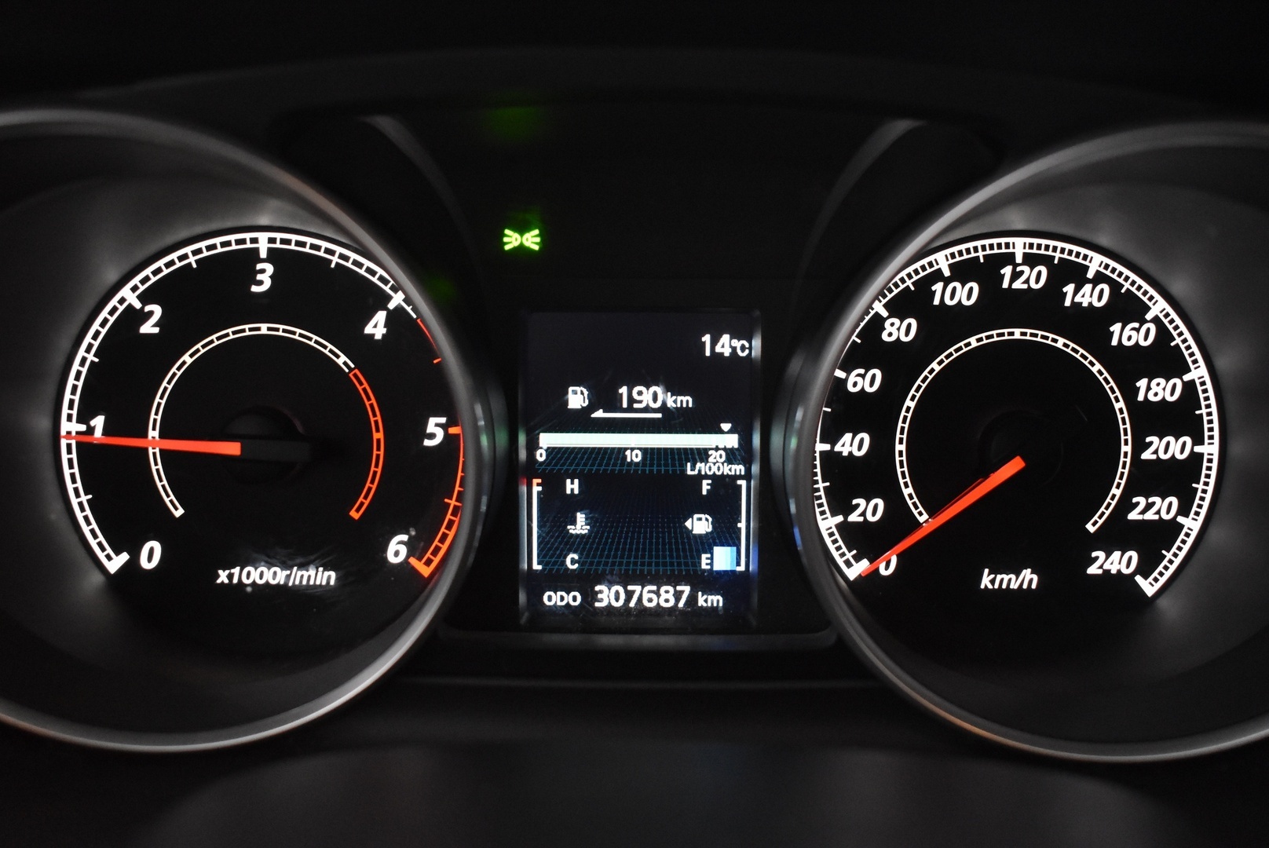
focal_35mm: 36
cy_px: 424
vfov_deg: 36.9
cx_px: 634
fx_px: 1270
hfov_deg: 53.1
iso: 3200
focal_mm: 24
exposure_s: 1/40
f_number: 4
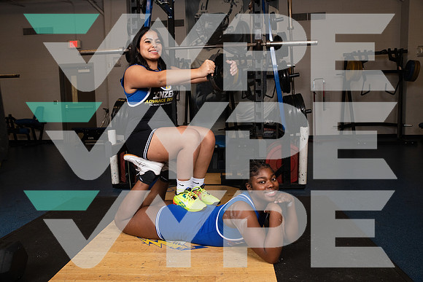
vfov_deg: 41.1
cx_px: 212
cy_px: 141
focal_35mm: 32
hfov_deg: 58.7
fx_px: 376
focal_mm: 32
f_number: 7.1
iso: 800
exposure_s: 1/250
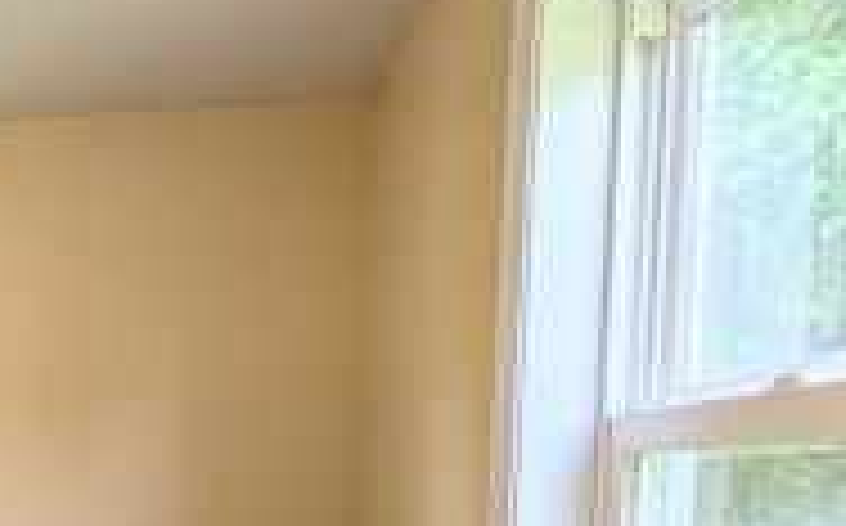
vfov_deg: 27.0
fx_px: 1036
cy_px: 517
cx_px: -216
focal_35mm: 45
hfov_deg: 33.9
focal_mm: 2.02
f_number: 1.7
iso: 56
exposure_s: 1/173
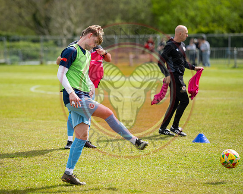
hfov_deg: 12.7
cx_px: 97
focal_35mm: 152
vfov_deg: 10.2
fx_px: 1093
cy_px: 97
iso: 200
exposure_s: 1/4000
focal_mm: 135
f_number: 2.2
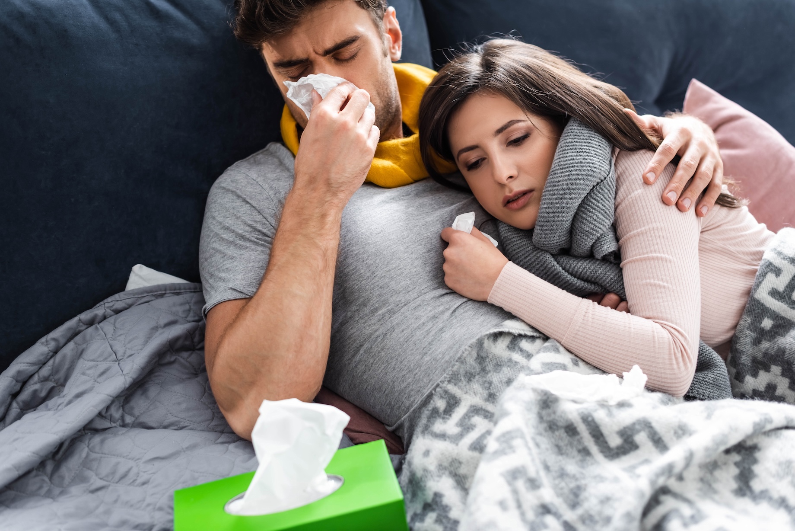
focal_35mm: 50
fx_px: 1104
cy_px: 266
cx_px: 398
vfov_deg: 27.0
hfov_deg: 39.6
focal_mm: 50
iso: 100
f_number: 2.8
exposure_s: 1/200
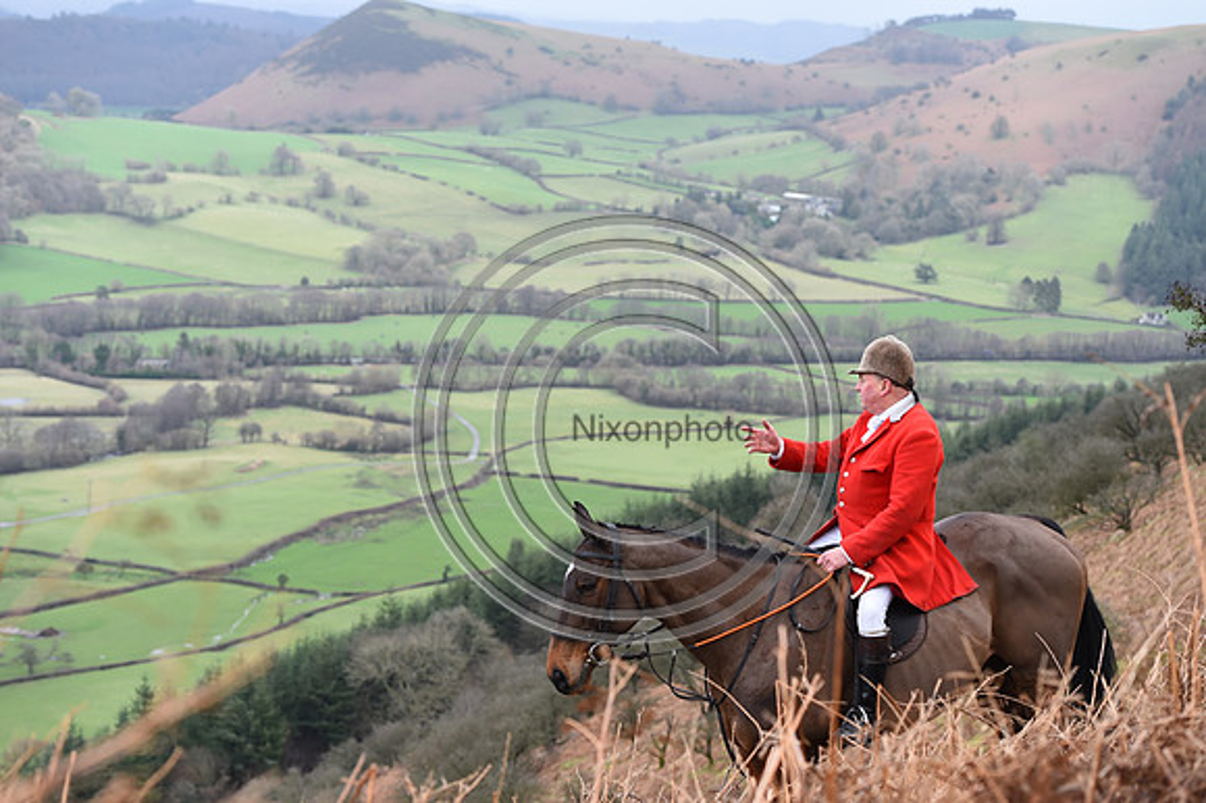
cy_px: 402
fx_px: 2846
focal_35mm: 85
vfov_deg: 16.1
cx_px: 603
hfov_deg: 23.9
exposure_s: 1/800
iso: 500
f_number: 4.5
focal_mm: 85
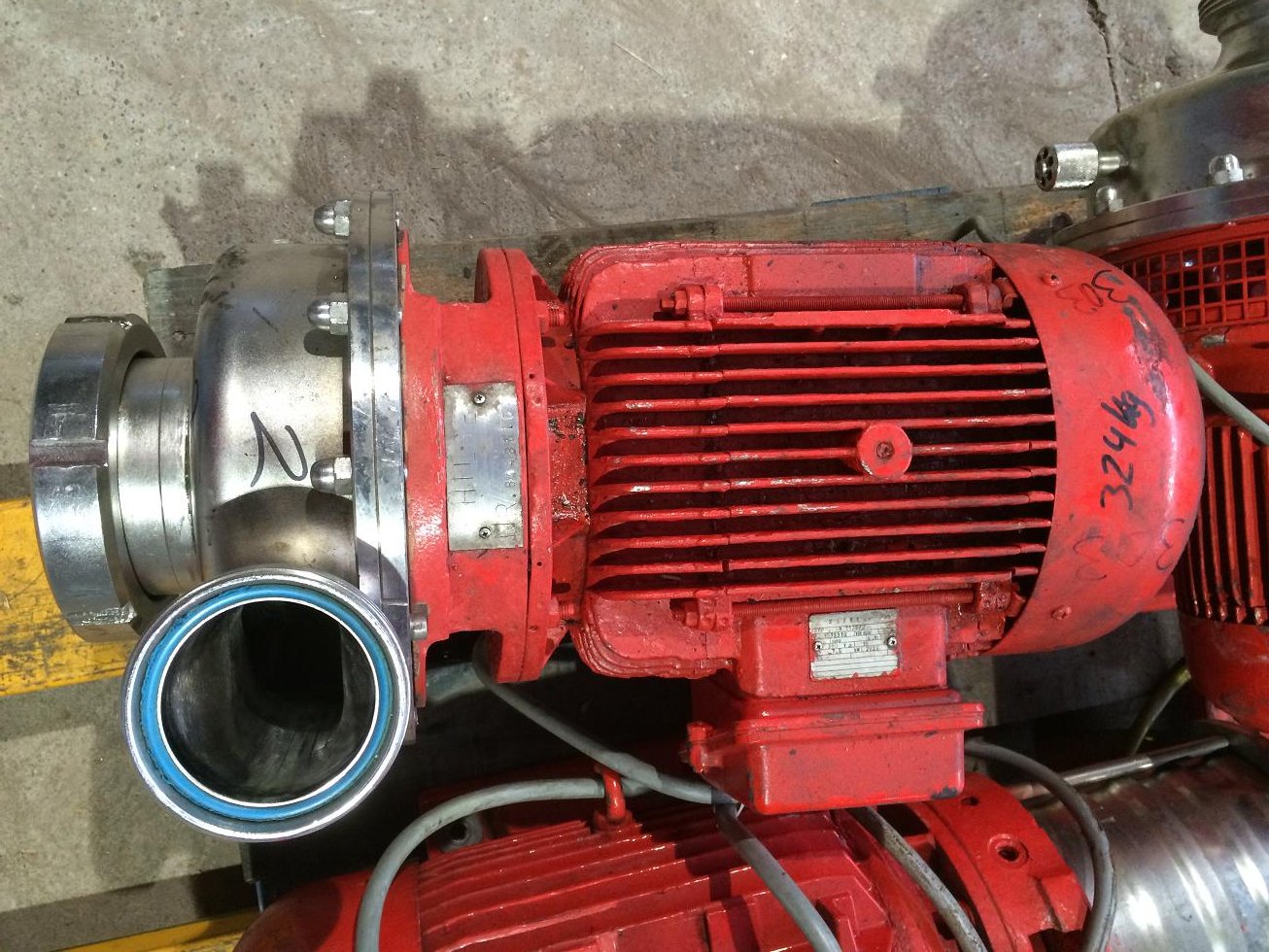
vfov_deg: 48.2
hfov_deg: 61.7
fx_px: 1063
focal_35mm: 29
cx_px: 634
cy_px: 476
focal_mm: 4.15
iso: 250
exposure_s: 1/33
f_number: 2.2
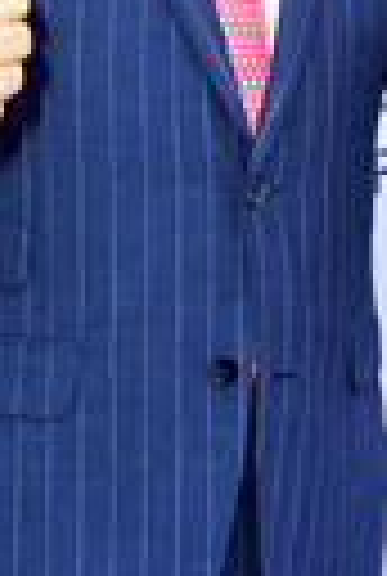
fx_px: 3095
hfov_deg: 7.2
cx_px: 232
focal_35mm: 193
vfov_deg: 10.6
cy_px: 54
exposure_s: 1/250
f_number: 6.3
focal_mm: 62
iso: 200
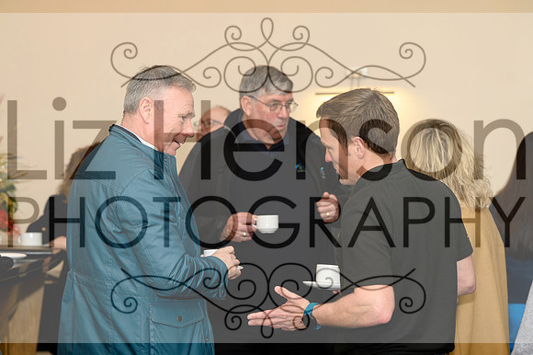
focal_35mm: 99
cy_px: 168
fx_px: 1459
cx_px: 251
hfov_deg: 20.7
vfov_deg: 13.9
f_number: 4
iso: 1250
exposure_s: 1/160
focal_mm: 93
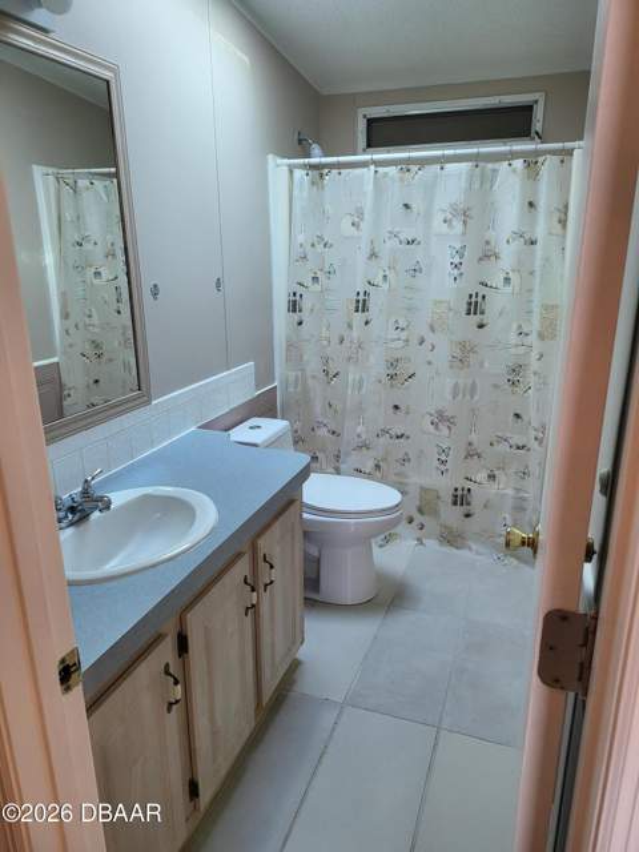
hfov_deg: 56.8
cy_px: 426
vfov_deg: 71.6
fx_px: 591
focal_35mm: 24
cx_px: 320
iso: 160
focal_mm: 5
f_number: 1.8
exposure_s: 1/60
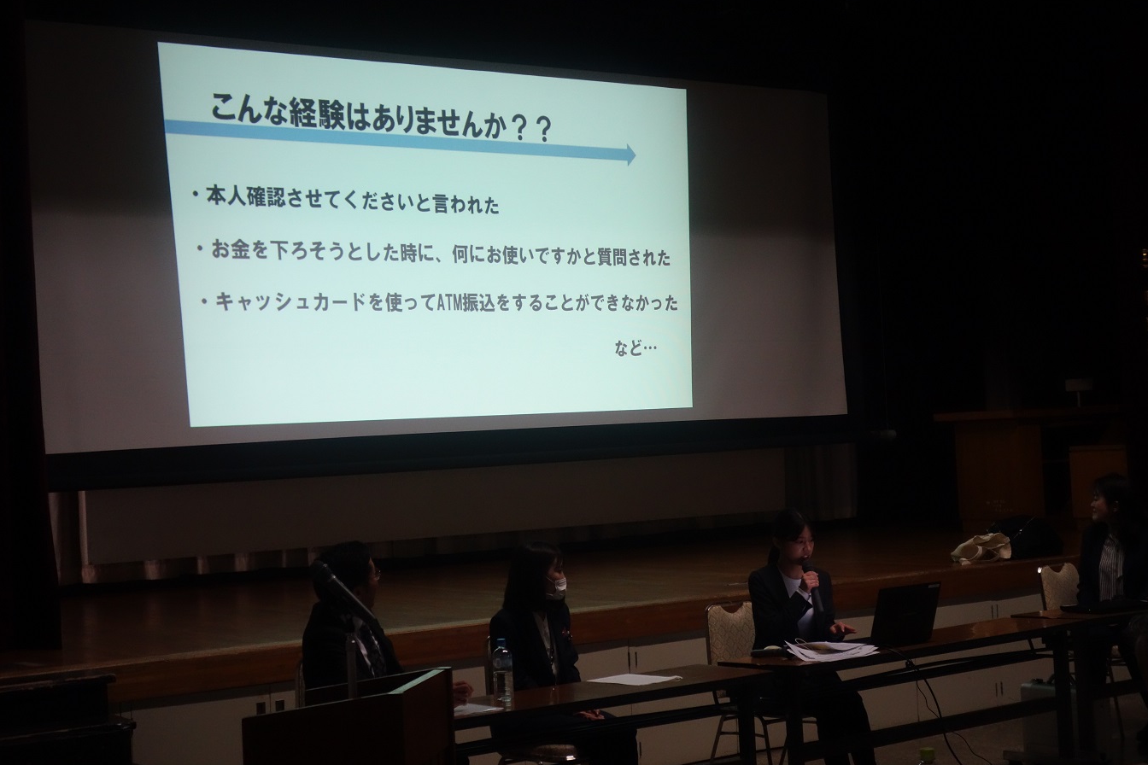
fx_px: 1849
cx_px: 570
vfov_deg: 23.4
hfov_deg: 34.5
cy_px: 383
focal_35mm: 58
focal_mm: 21.29
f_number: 3.5
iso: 800
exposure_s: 1/40
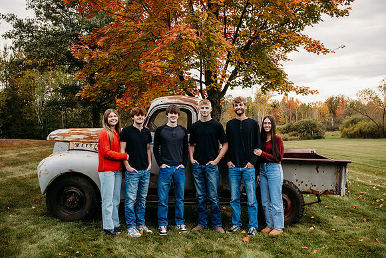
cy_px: 129
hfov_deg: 54.4
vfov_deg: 37.9
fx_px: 375
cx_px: 193
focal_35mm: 35
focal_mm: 35
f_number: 5.6
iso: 400
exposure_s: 1/250
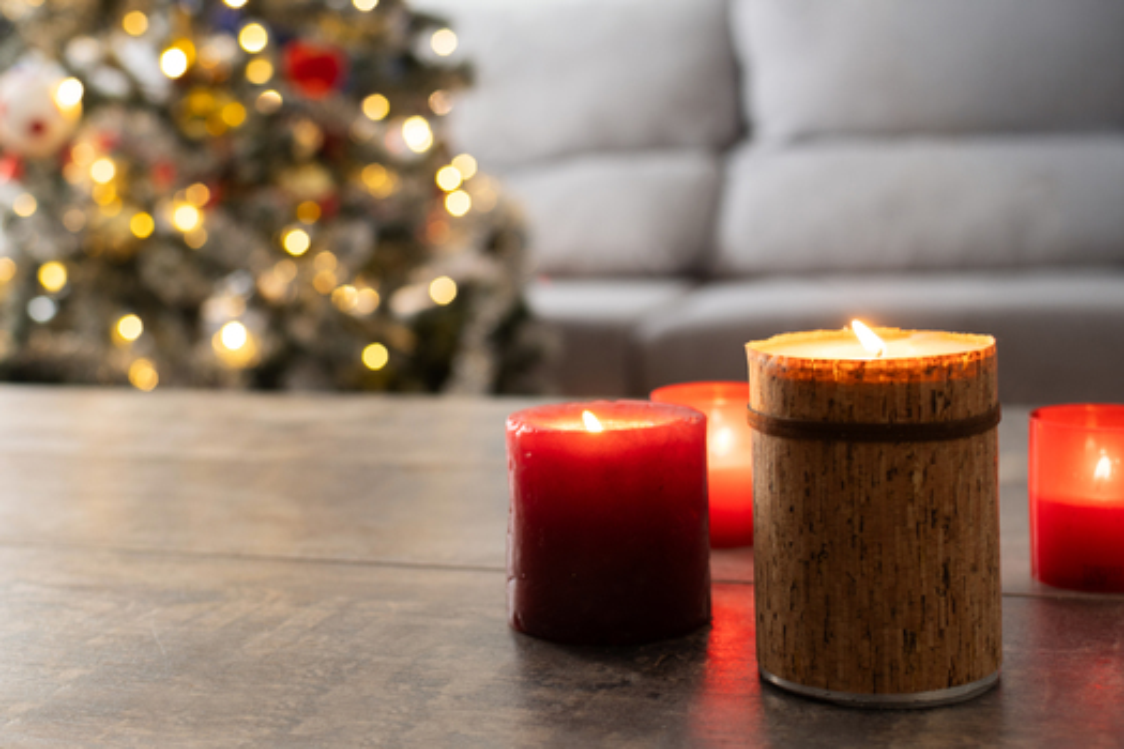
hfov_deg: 37.9
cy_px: 374
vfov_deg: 25.8
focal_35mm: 52
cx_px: 562
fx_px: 1639
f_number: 3.5
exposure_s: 1/13
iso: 100
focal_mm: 35
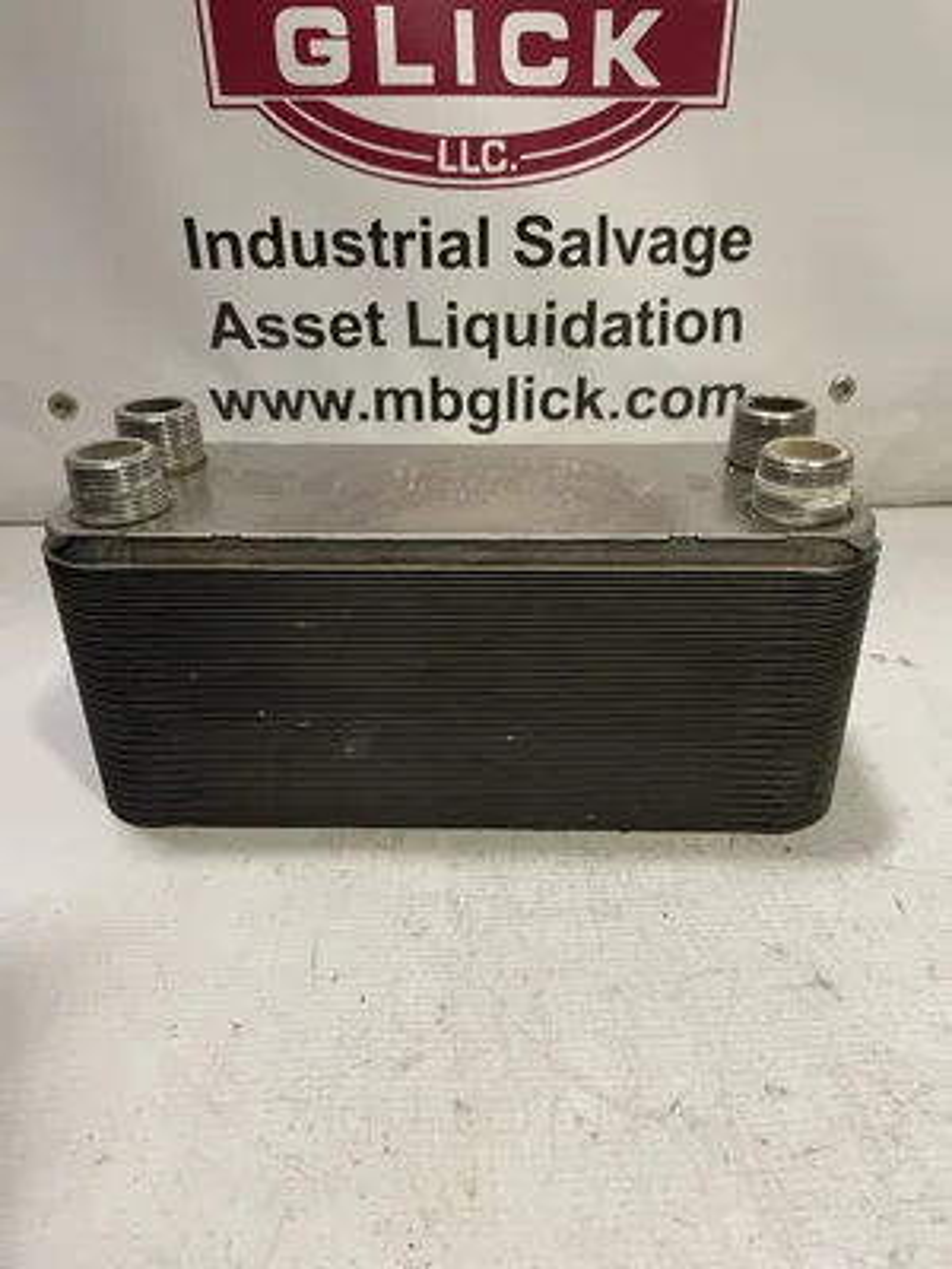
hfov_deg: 53.1
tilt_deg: -29.6
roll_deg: -1.7
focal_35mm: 26
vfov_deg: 67.3
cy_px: 634
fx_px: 953
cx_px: 476
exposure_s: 1/60
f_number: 1.6
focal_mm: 4.2
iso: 160
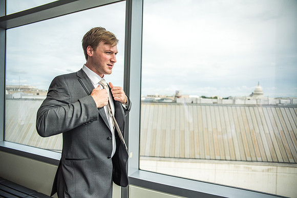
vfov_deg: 53.2
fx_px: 198
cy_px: 99
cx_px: 148
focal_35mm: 24
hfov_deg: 73.7
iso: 280
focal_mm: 24
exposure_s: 1/4000
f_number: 2.8
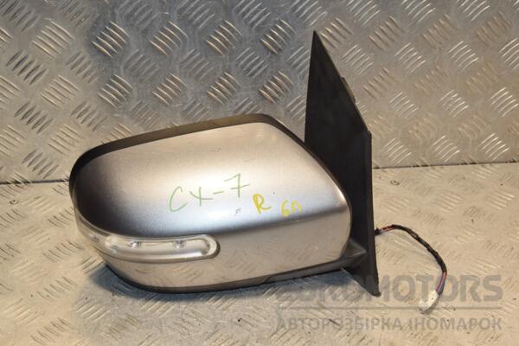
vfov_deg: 21.6
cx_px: 260
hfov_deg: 31.9
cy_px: 173
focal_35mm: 63
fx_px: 908
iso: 800
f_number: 10
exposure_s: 1/200
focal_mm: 42
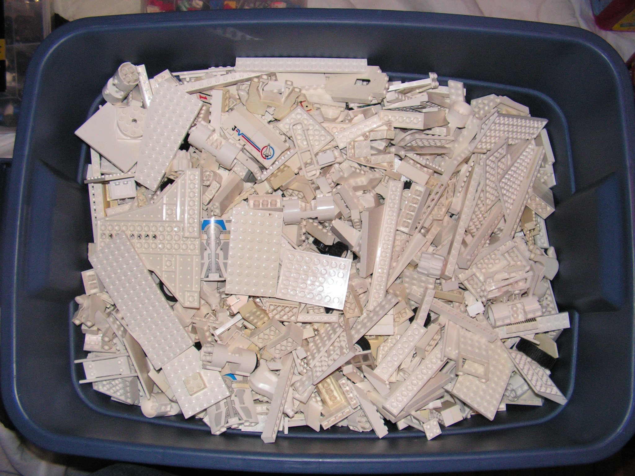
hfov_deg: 51.4
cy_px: 238
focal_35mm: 36
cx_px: 318
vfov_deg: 39.7
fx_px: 660
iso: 200
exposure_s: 1/40
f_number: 3.2
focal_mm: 6
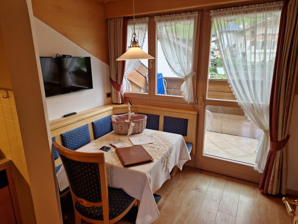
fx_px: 198
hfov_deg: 73.9
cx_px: 149
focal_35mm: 23
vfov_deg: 58.9
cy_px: 112
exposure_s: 1/100
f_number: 1.8
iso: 50
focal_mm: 5.4
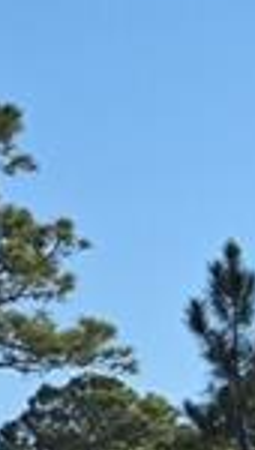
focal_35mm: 200
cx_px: 1002
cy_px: 789
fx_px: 2391
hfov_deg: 5.4
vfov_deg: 10.2
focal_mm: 6.3
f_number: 1.7
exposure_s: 1/5017
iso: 80
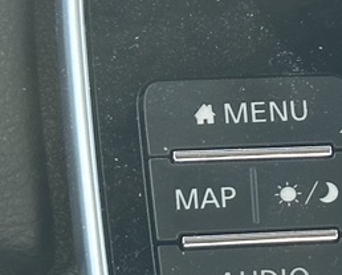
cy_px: 219
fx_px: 2645
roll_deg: -2.7
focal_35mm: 261
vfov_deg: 5.9
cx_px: 828
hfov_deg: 7.0
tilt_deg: -16.5
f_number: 1.78
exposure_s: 1/125
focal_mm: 6.86
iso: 50
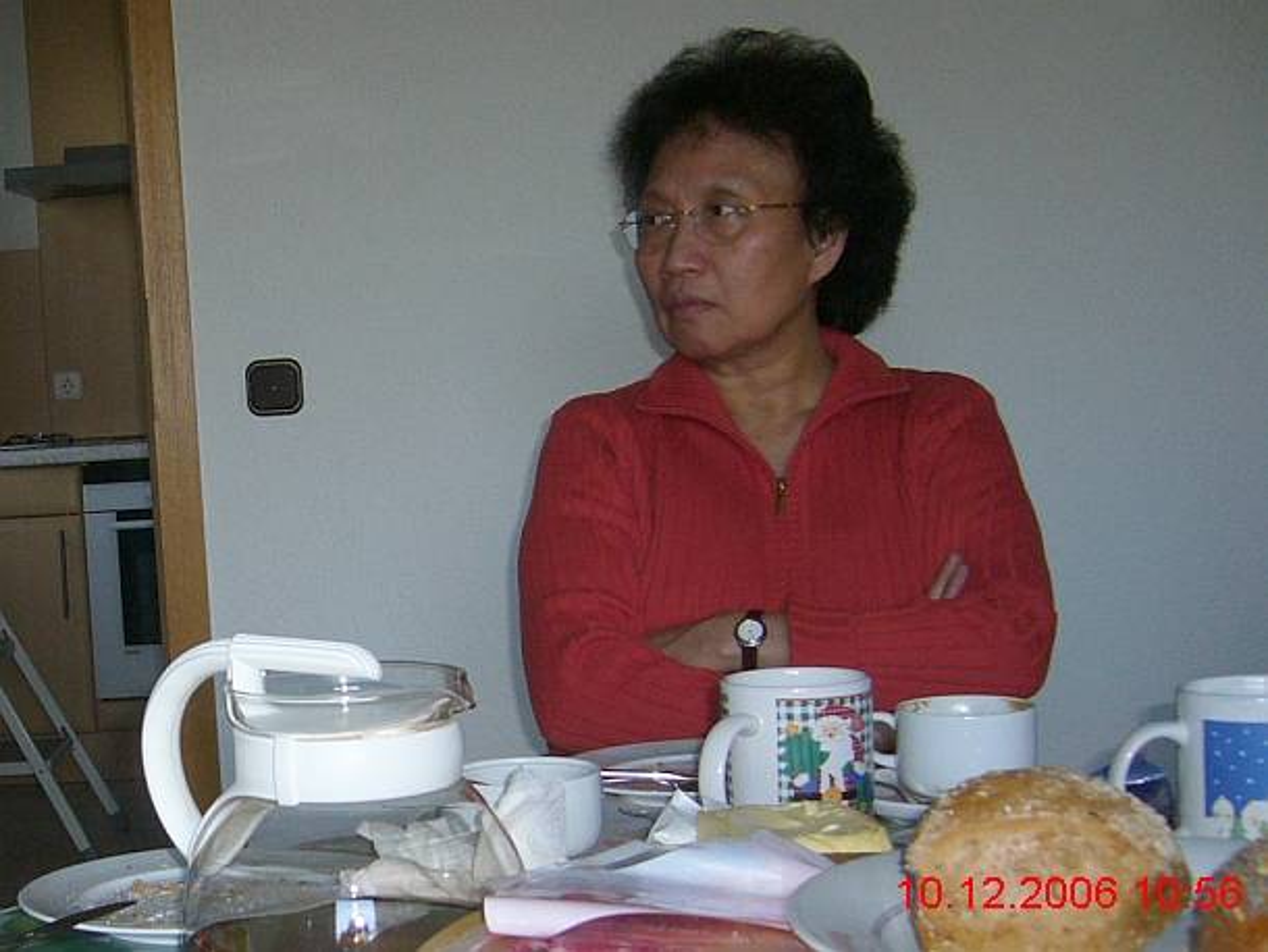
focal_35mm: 35
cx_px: 634
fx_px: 1283
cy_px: 476
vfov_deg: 40.7
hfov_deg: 52.6
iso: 100
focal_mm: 5.8
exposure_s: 1/60
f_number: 2.8
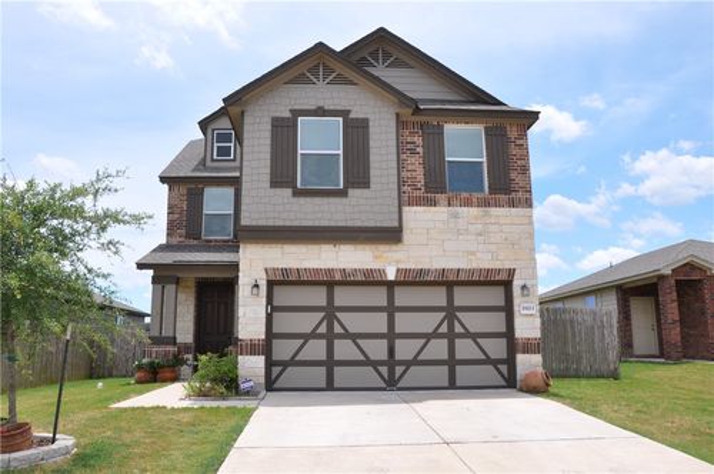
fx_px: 535
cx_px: 357
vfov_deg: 47.8
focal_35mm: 27
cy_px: 237
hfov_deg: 67.4
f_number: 9
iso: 200
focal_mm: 18
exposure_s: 1/320
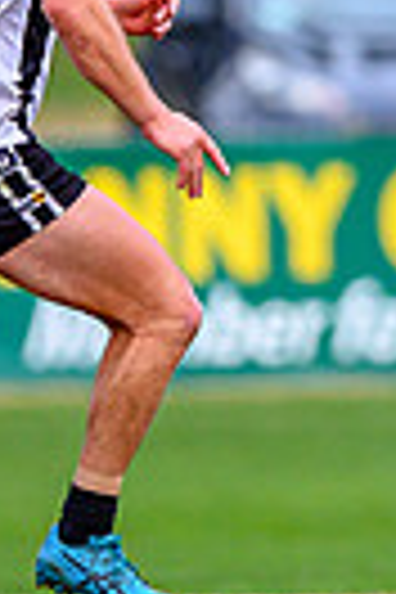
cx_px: 783
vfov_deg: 0.7
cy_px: -238
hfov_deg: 0.5
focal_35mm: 2861
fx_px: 47203
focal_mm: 500
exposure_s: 1/1600
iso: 1800
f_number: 4
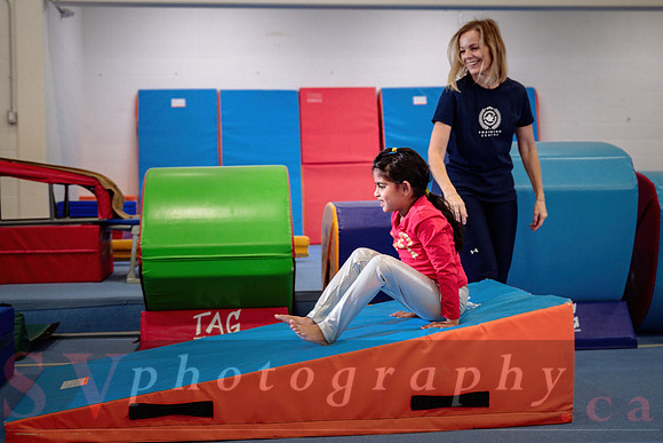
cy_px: 222
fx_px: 949
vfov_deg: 26.2
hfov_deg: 38.5
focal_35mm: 52
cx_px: 332
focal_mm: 44
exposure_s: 1/250
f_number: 3.5
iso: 1600
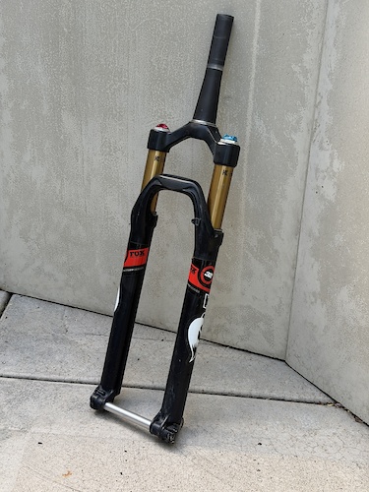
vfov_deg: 39.7
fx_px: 682
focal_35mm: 48
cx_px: 184
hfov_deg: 30.3
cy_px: 246
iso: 80
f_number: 1.78
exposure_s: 1/121
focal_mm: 6.76
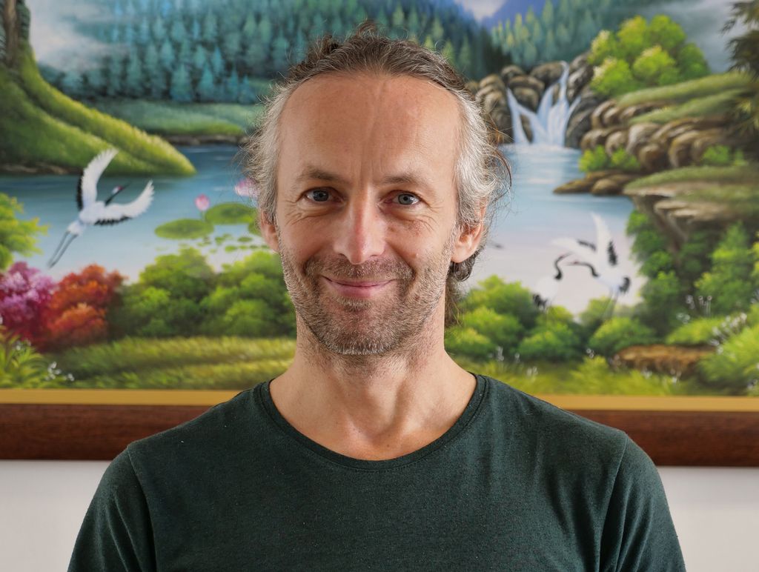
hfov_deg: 35.5
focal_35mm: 54
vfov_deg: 27.1
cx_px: 380
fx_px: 1186
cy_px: 286
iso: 250
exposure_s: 1/60
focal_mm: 26
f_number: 2.8
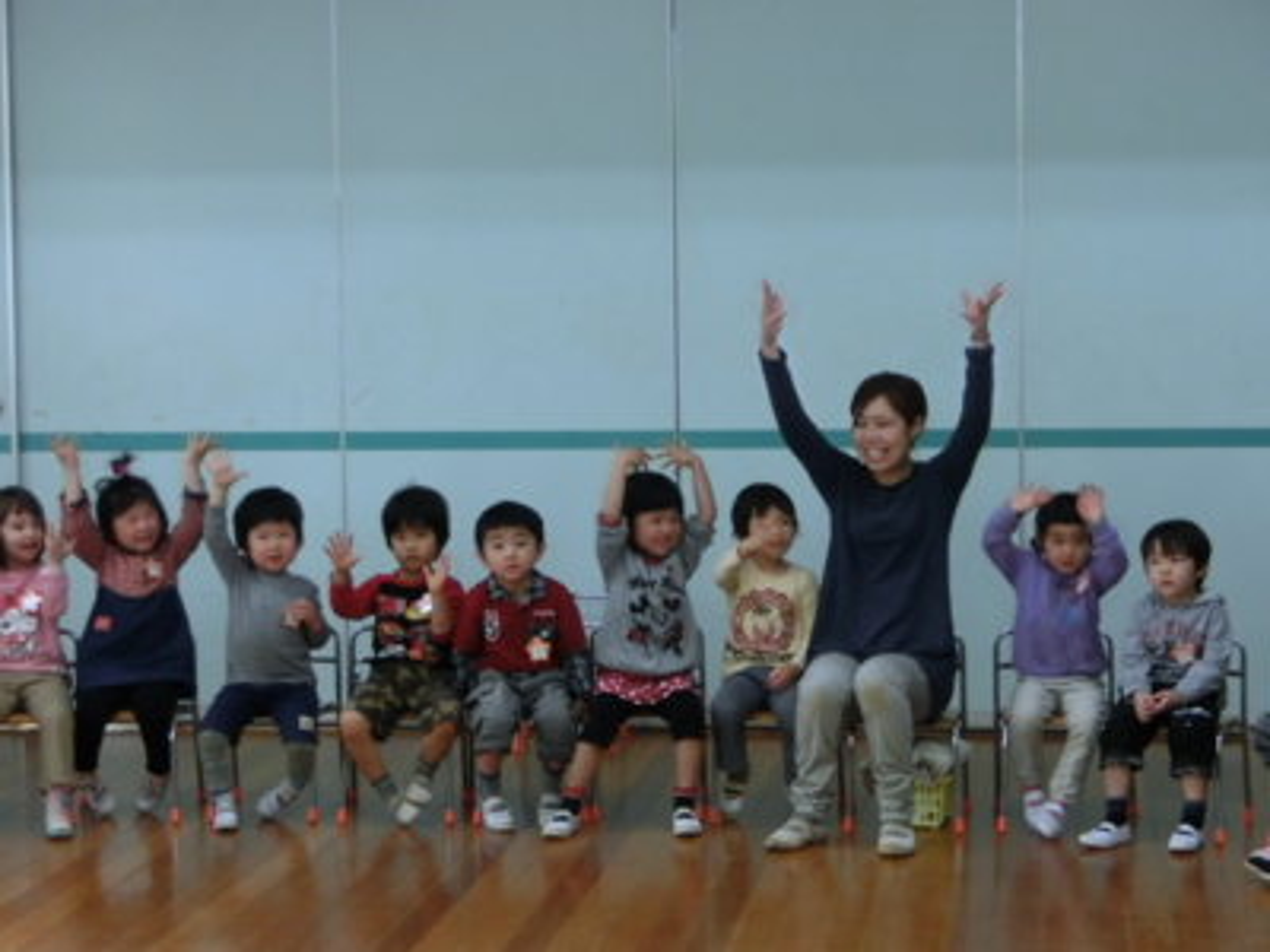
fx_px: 3155
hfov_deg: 22.8
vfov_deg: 17.2
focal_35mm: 86
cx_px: 635
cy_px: 476
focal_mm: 15.16
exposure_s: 1/125
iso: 1000
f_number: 5
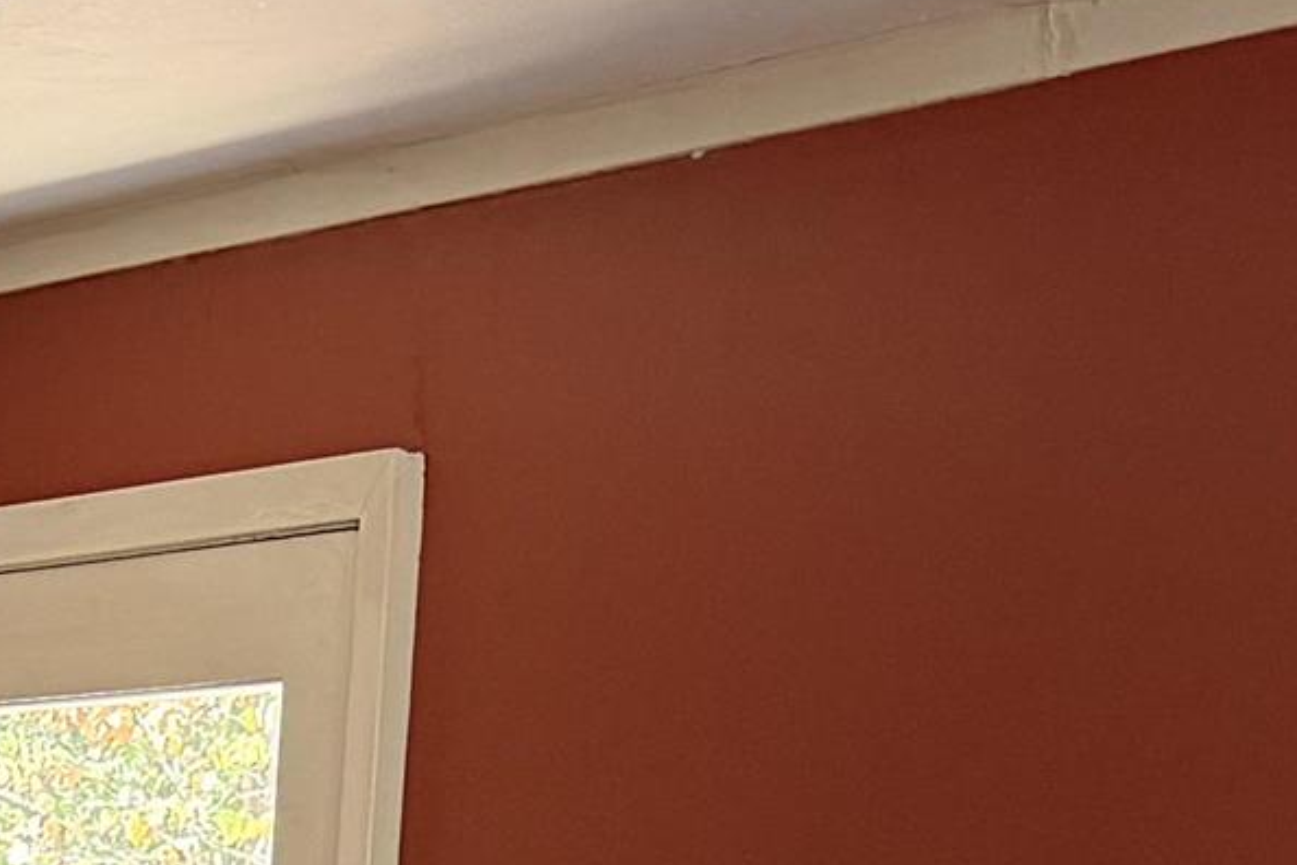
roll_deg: -0.5
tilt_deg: -12.2
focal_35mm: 129
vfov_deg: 9.5
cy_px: 2036
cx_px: -585
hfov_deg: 14.9
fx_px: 4647
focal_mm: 6.76
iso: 320
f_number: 1.78
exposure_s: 1/60
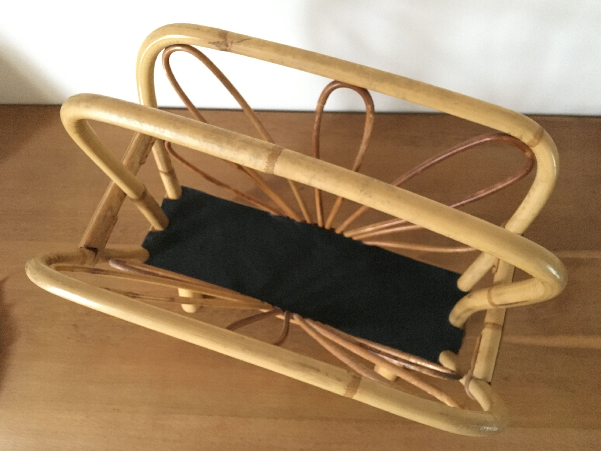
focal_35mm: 29
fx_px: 503
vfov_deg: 48.2
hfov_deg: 61.7
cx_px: 300
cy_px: 226
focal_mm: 4.15
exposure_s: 1/17
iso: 640
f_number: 2.2
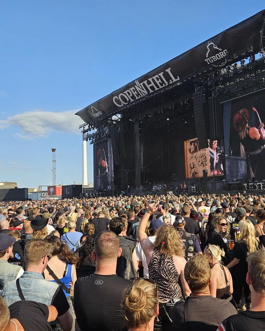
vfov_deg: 57.2
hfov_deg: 46.7
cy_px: 160
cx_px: 166
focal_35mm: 31
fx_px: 304
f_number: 1.8
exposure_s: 1/1030
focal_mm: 5.4
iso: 25
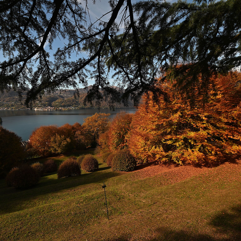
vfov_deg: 87.4
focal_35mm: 16
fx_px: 126
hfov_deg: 85.5
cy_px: 125
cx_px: 88
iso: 100
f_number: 9
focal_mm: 12
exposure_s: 1/200
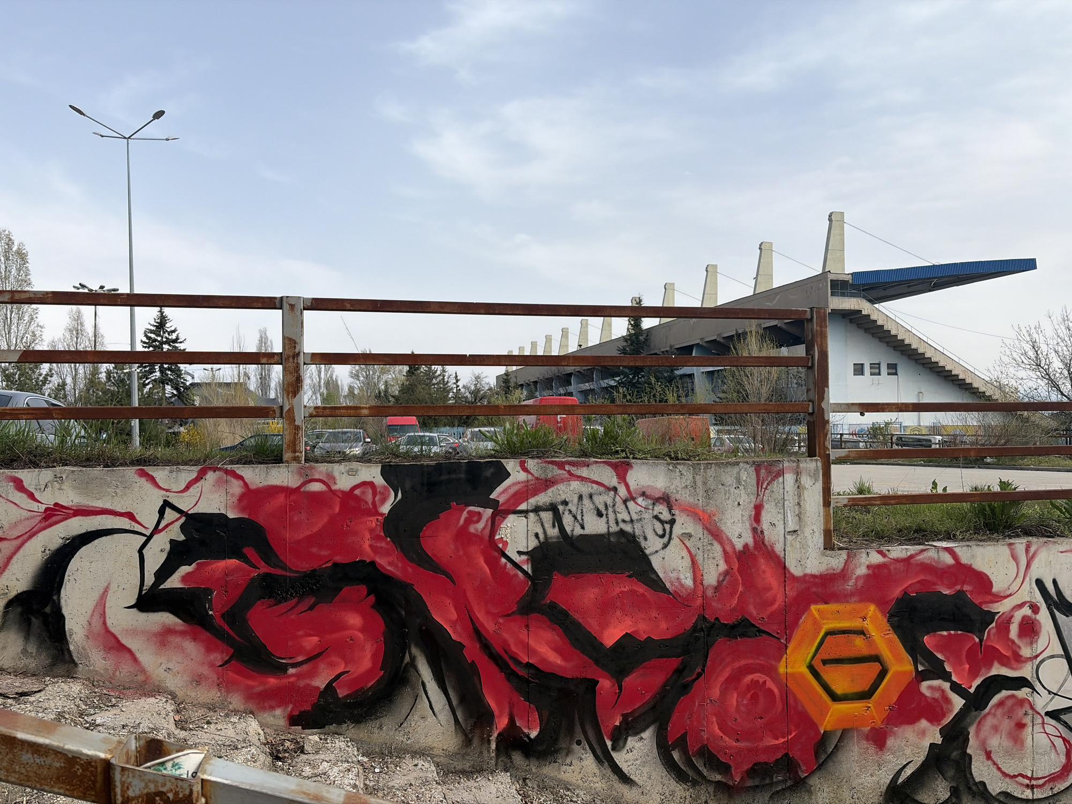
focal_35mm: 26
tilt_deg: +1.5
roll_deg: +0.9
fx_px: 805
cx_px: 536
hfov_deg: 67.3
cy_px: 402
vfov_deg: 53.1
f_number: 1.6
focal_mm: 5.96
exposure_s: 1/4065
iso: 50
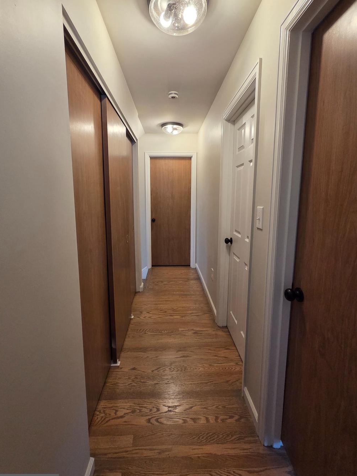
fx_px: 206
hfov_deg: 81.7
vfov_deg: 98.1
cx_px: 176
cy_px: 229
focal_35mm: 15
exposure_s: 1/60
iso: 250
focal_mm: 2.2
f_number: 2.2
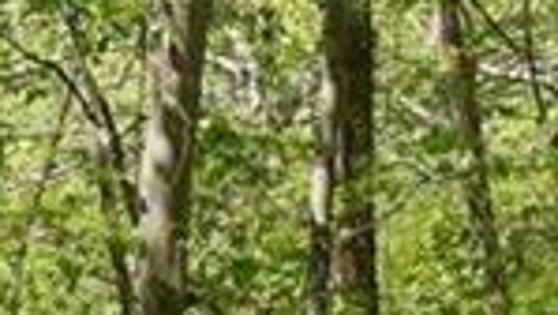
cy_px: 49
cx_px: 1135
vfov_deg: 6.0
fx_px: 2990
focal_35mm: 202
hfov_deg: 9.9
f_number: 8
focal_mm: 28
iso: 320
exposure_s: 1/400
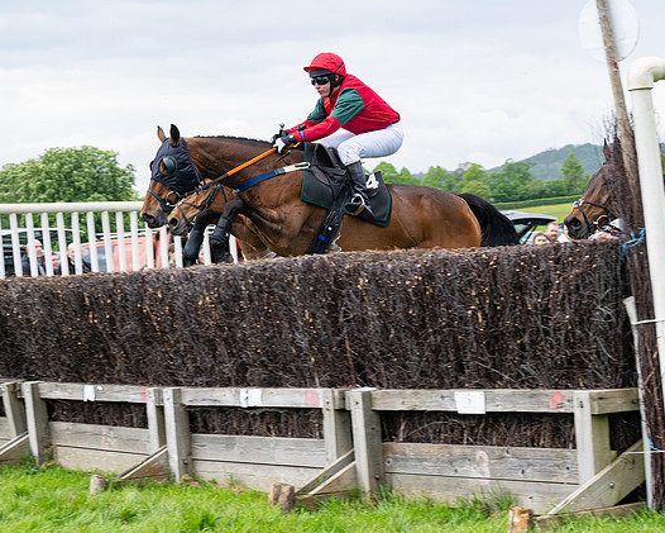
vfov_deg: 15.9
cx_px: 340
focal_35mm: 97
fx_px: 1909
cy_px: 252
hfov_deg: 19.8
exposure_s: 1/400
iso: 400
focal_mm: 70
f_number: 9
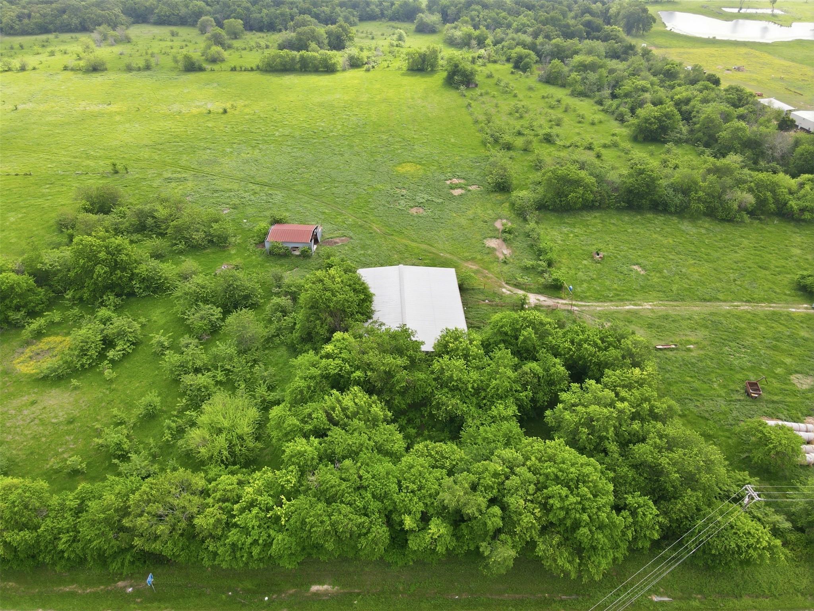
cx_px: 407
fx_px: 564
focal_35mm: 24
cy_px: 306
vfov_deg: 56.8
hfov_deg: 71.6
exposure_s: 1/180
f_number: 2.8
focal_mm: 4.5
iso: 110
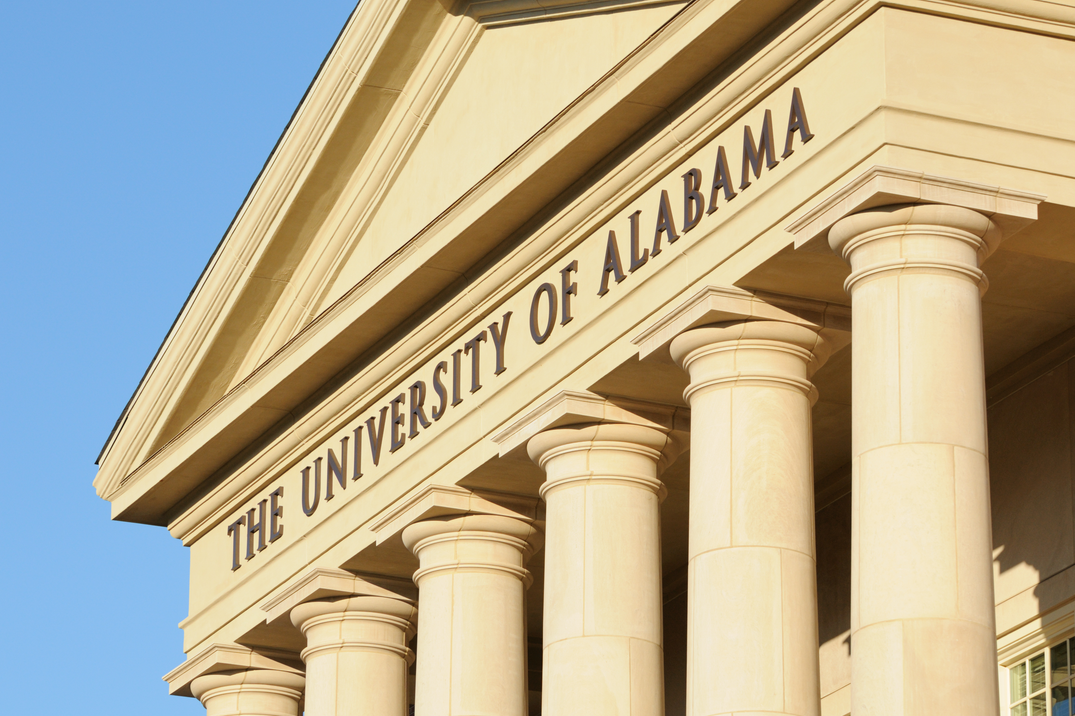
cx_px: 538
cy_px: 359
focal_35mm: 159
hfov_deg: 13.0
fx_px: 4733
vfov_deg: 8.7
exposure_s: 1/800
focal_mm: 105
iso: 200
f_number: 5.6
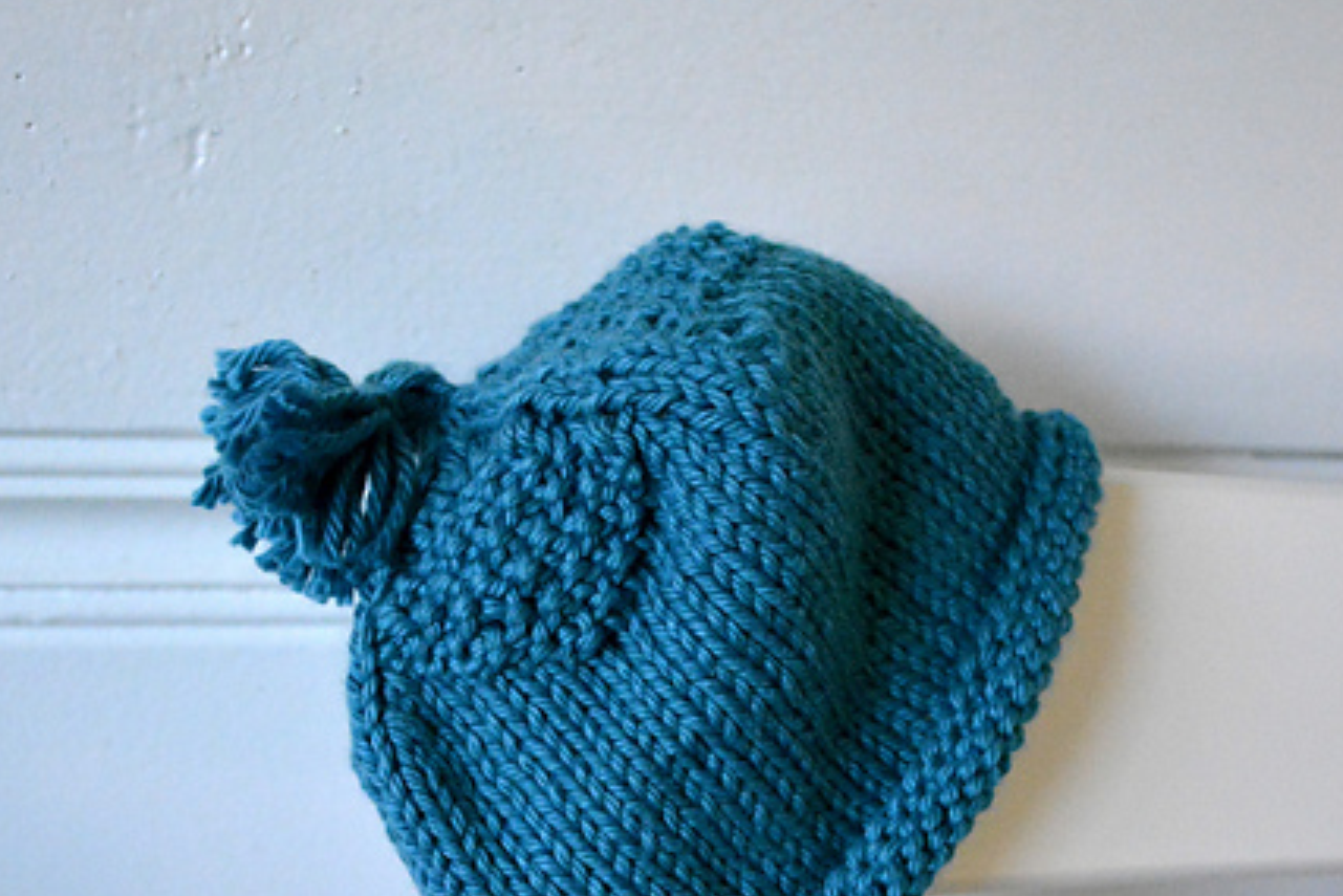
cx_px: 676
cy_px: 624
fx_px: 1679
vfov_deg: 29.6
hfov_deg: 43.6
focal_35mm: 45
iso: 6400
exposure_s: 1/800
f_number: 3.8
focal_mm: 20
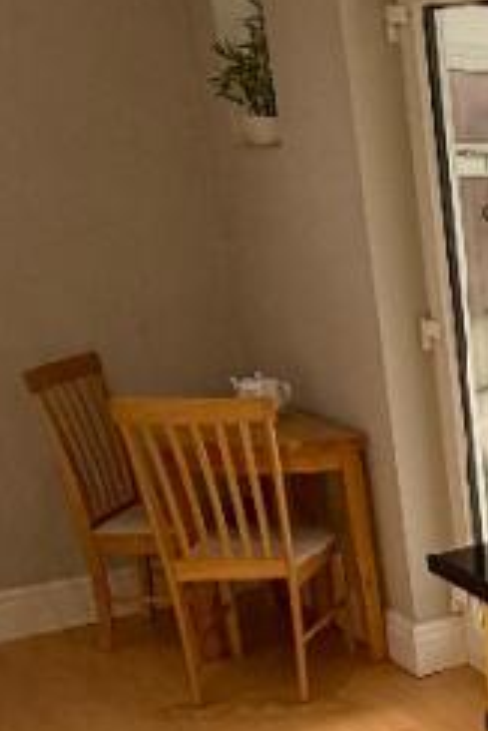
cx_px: 901
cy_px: 605
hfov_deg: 17.6
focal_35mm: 61
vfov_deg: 31.8
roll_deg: -1.5
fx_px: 1238
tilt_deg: -19.5
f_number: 2.2
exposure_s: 1/383
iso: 80
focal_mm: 2.22
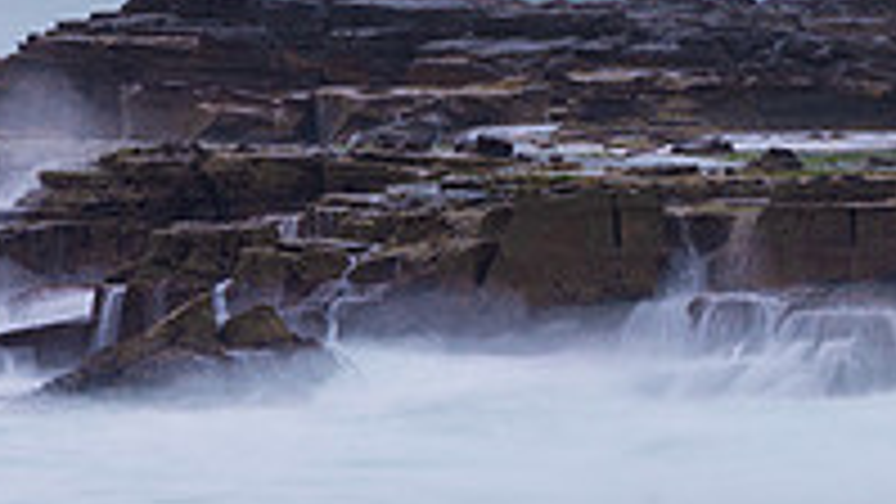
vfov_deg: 0.4
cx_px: 643
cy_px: -193
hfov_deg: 0.8
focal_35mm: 2808
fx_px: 66722
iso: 50
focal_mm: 600
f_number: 16
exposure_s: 2.5
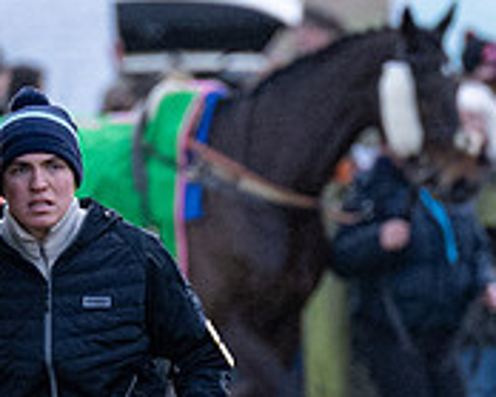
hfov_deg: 1.3
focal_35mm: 1477
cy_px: 458
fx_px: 21670
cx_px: 106
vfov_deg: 1.0
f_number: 2.8
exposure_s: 1/800
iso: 800
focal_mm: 200
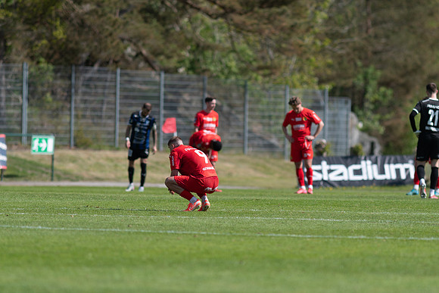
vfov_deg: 3.0
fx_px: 5523
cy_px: 146
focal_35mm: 453
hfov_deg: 4.6
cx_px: 220
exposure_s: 1/2000
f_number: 3.2
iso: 100
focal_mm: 300
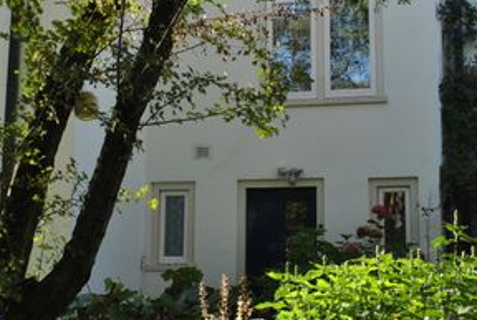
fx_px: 995
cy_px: 50
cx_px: 255
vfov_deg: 18.0
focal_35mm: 75
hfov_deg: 26.9
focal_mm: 24
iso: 140
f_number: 5.6
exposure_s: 1/125
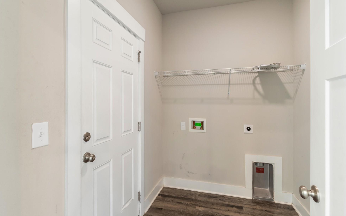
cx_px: 180
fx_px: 151
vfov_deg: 71.0
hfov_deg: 97.8
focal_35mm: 16
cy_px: 119
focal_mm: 10
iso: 320
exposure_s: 1/1.67
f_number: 9
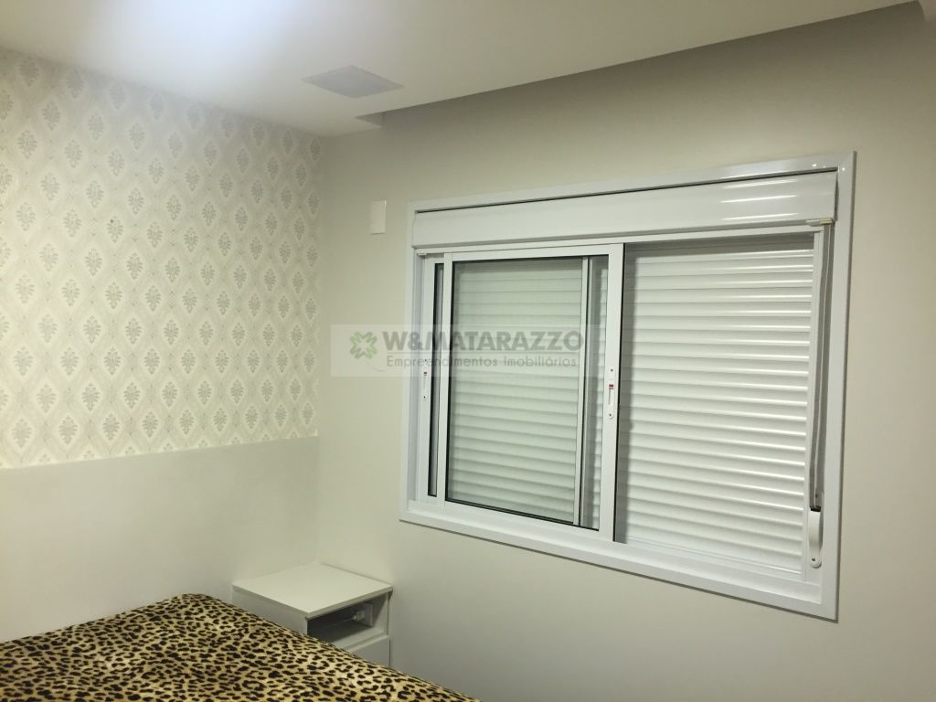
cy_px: 351
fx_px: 784
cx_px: 468
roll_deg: -1.2
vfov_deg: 48.2
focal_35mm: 29
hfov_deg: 61.7
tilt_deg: -2.0
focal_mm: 4.15
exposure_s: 1/30
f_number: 2.2
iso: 80
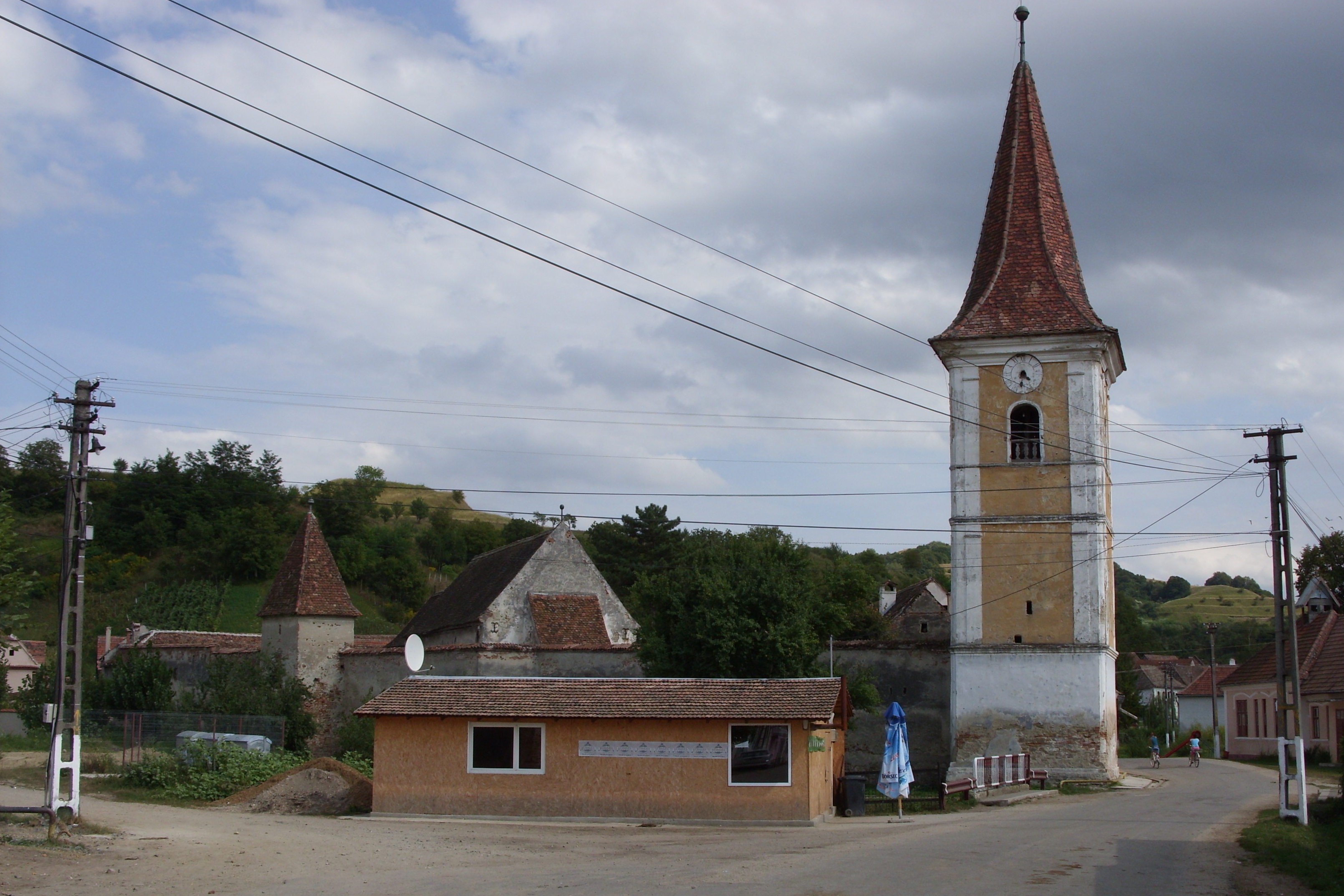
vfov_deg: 33.4
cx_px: 674
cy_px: 476
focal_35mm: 40
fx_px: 1493
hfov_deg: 48.5
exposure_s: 1/593
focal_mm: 6.3
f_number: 4.9
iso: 50
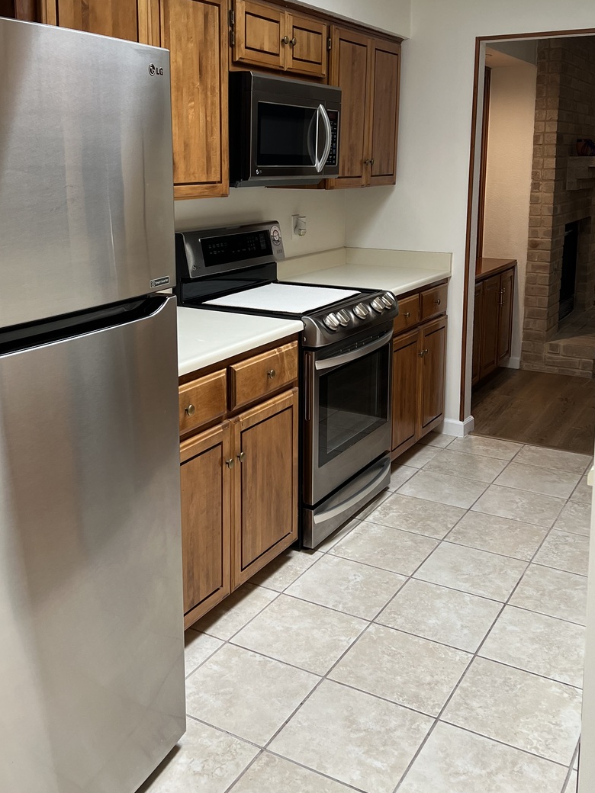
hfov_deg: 39.6
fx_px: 825
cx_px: 252
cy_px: 280
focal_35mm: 36
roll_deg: -0.4
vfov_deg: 50.6
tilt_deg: -9.2
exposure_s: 1/120
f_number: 1.5
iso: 100
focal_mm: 5.7
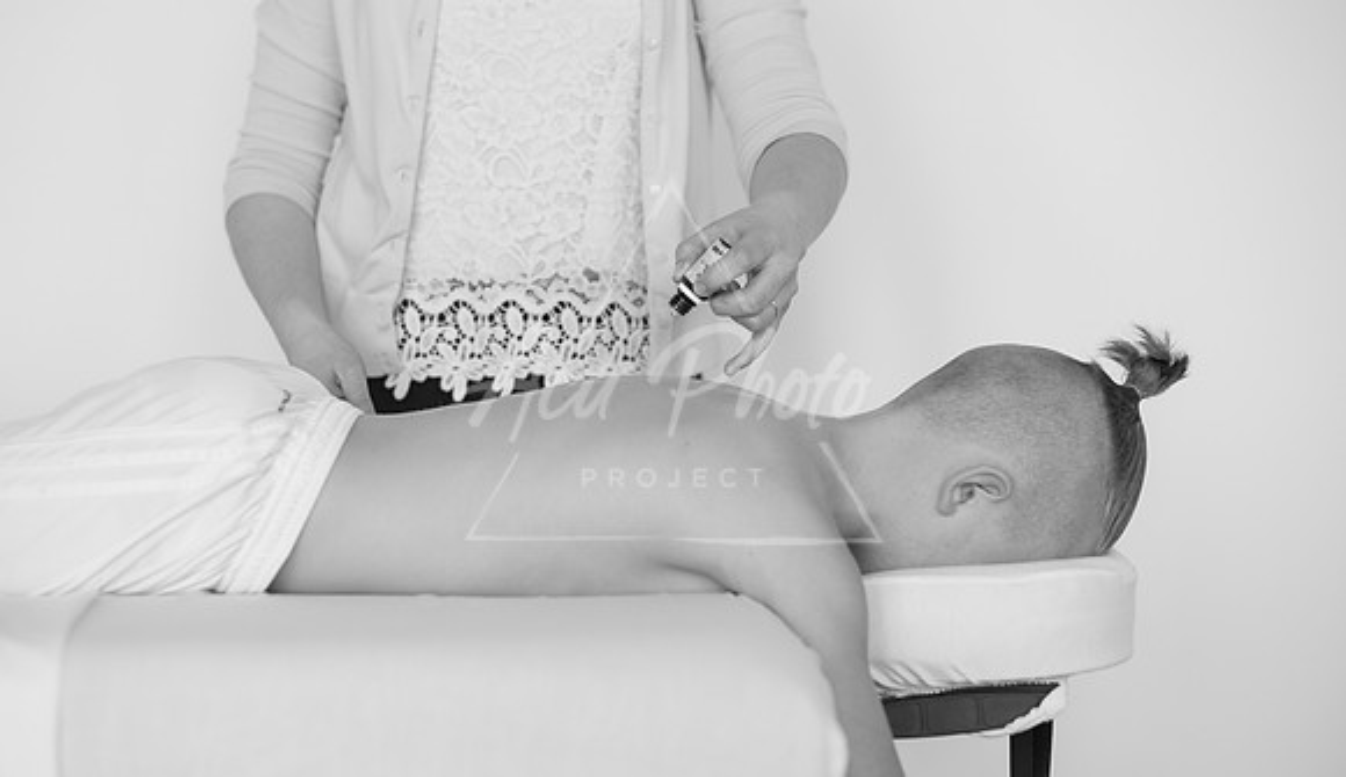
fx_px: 2278
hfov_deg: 32.9
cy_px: 363
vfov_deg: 19.4
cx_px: 608
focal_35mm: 63
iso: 250
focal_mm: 50
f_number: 2.2
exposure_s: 1/800
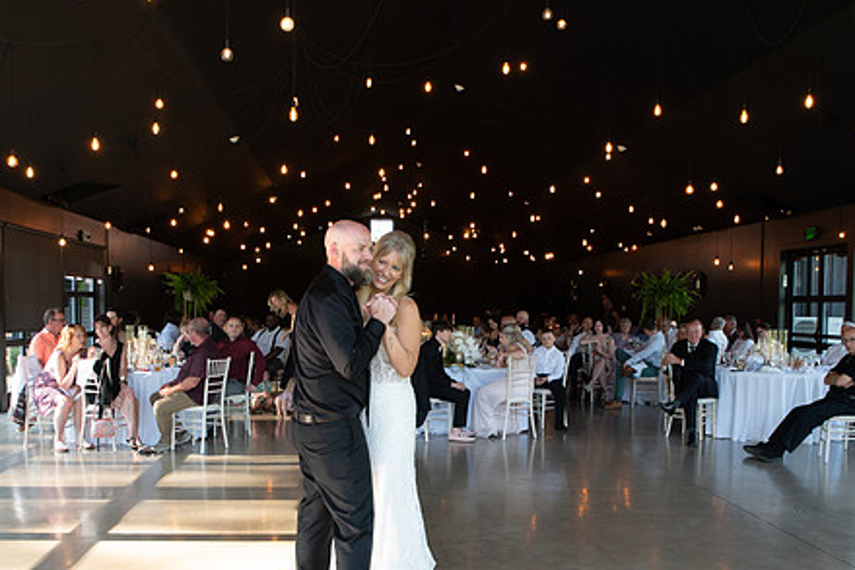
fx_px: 831
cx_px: 408
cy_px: 359
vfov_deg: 37.6
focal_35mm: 35
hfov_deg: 54.4
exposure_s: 1/125
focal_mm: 24
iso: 1000
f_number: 5
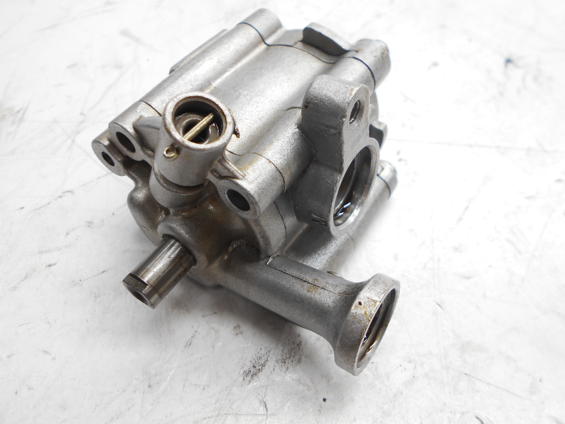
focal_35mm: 26
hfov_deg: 67.3
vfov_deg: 53.1
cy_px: 212
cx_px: 282
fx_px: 424
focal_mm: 4.6
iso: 100
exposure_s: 1/30
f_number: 3.2
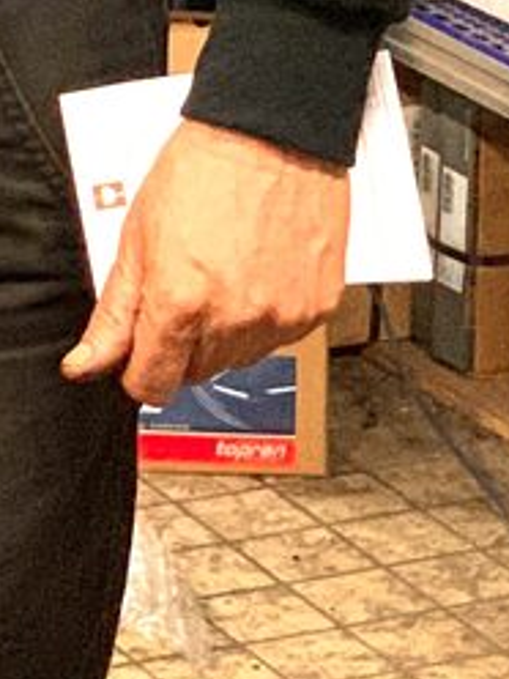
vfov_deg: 7.5
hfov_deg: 5.8
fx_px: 4941
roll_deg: -0.1
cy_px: -682
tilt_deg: -6.6
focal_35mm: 252
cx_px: -285
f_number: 2.4
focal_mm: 6
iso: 320
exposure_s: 1/50
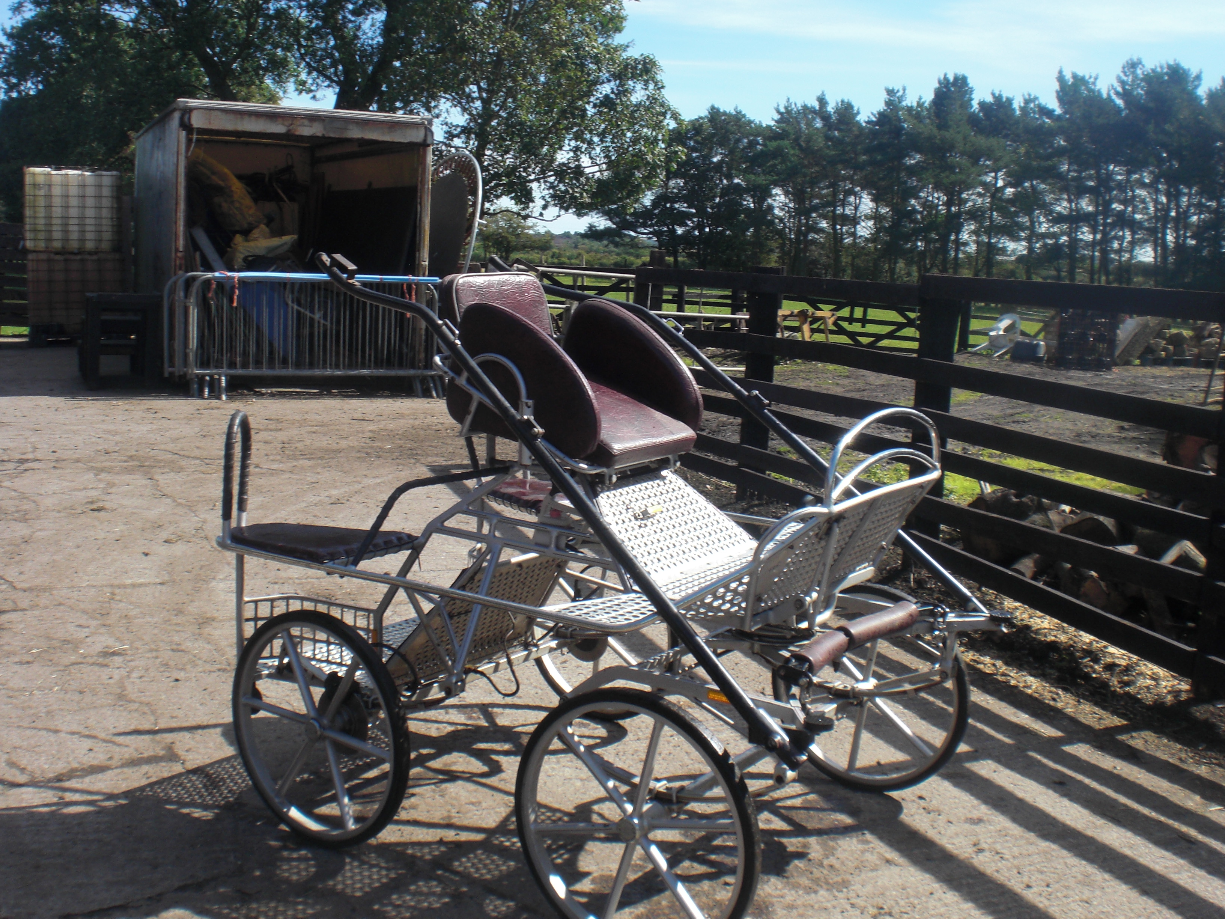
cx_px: 612
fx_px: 1345
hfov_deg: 49.0
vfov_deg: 37.7
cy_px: 460
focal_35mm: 38
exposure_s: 1/250
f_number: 5.6
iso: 64
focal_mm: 6.3
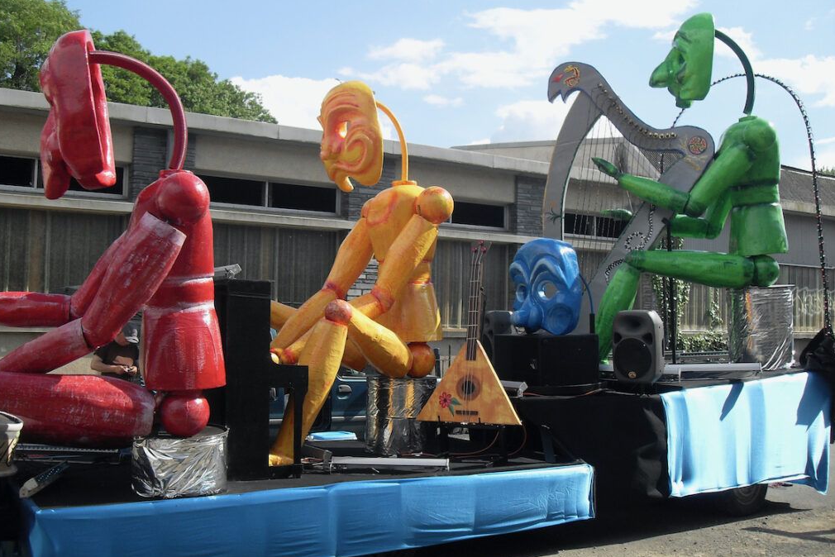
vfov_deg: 34.2
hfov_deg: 49.5
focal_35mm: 39
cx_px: 414
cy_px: 263
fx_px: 905
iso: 80
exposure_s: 1/90
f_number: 8.9
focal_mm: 6.3
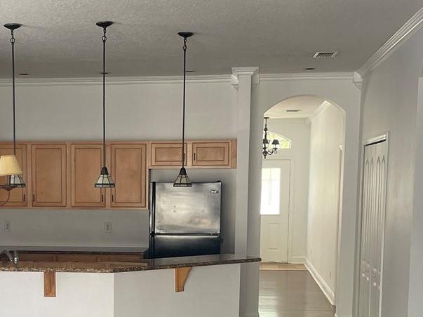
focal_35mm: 69
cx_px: 101
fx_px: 843
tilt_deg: -8.0
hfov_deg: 27.7
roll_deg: +0.2
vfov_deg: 20.8
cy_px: 287
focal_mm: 4.2
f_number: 1.6
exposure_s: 1/120
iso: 100
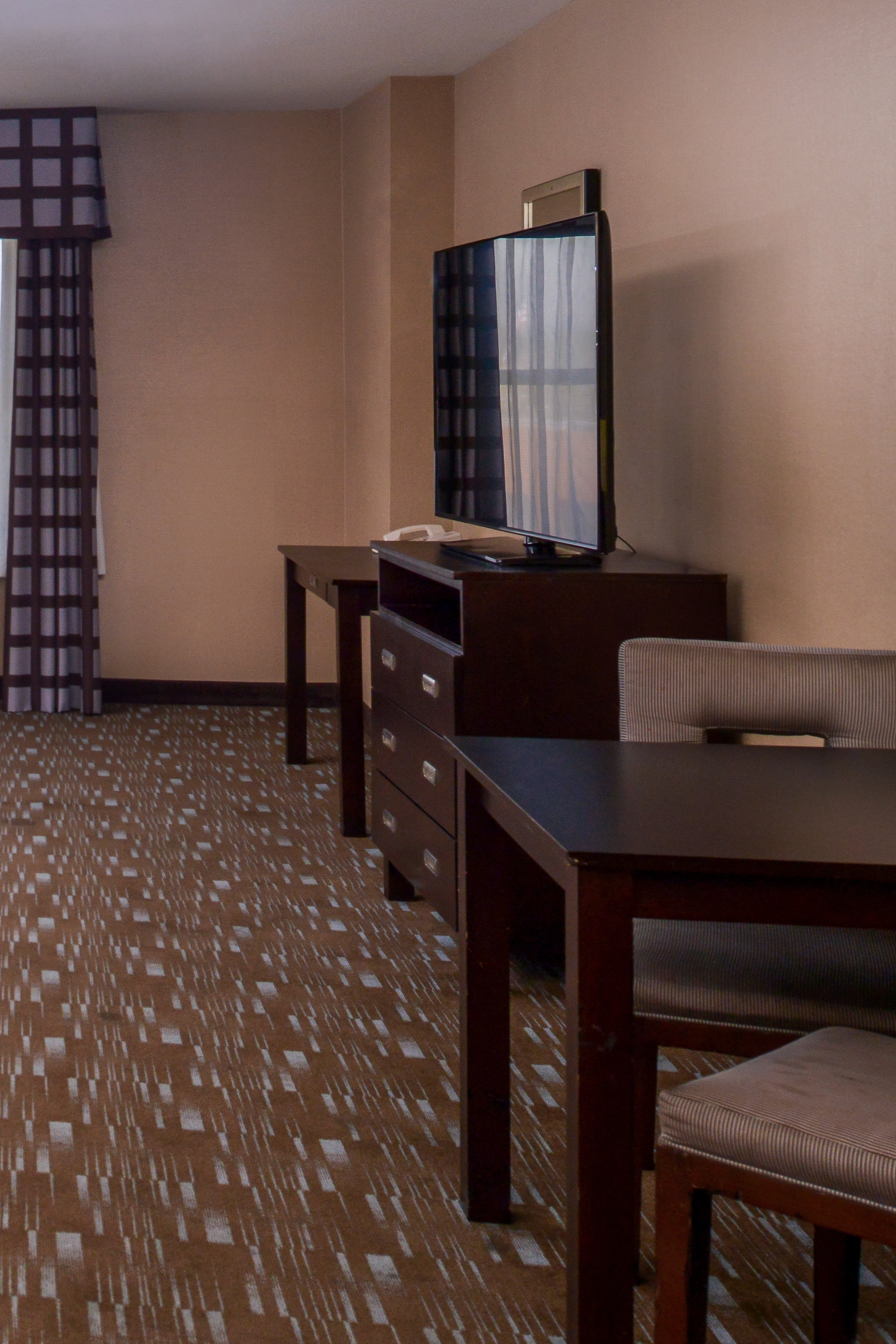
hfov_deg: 21.5
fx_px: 1978
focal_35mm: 53
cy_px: 888
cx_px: -442
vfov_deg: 37.1
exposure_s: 1/40
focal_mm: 24
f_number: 9.5
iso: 640
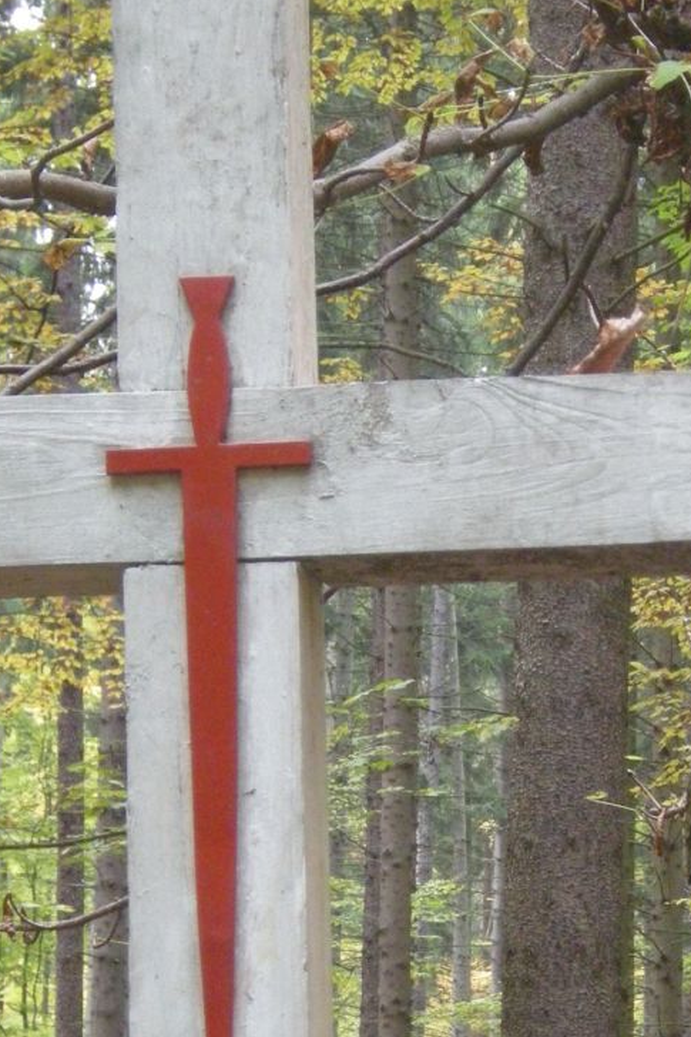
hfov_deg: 9.2
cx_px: 670
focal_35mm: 148
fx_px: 4259
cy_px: 785
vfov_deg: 13.8
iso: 400
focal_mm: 11.5
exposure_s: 1/15.2
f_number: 4.4
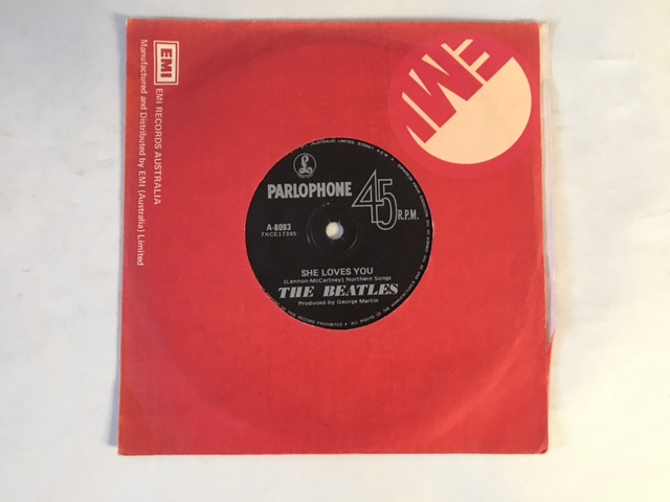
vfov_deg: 48.2
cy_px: 251
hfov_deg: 61.7
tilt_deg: -86.8
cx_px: 335
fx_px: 561
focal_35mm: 29
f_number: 2.2
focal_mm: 4.15
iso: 320
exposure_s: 1/17
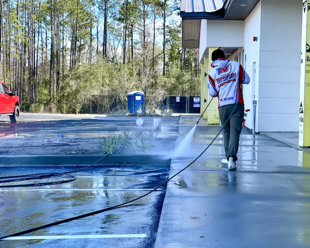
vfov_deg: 22.8
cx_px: 153
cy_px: 124
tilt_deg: -3.5
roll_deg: -0.8
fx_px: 615
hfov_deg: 28.3
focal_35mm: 67
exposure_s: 1/384
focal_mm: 7.5
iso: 32
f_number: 2.2
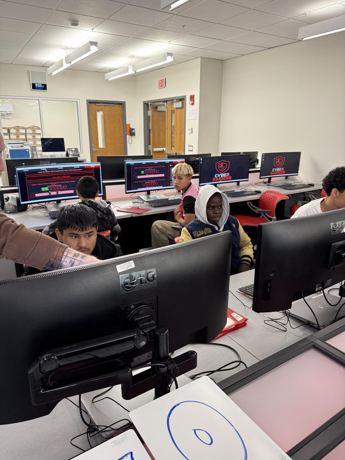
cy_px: 230
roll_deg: +0.1
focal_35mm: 24
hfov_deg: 56.8
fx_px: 319
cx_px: 172
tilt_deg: -16.2
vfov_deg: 71.6
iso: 250
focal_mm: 6.76
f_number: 1.78
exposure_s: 1/60
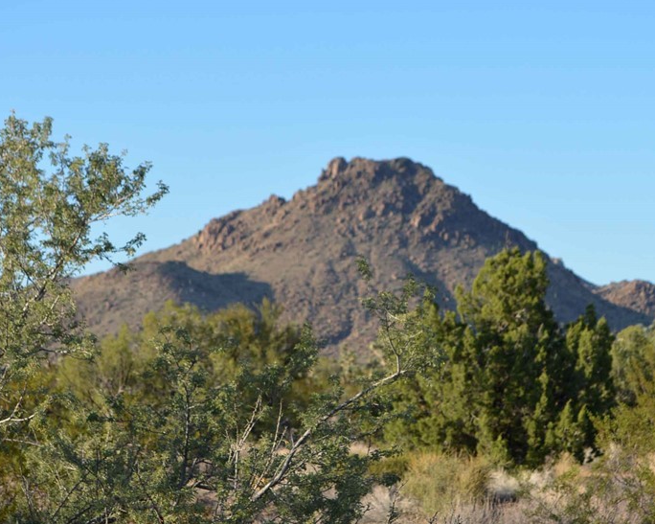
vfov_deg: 12.6
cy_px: 304
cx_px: 345
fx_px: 2379
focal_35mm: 123
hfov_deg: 15.7
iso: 200
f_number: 8
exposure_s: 1/250
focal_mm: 55
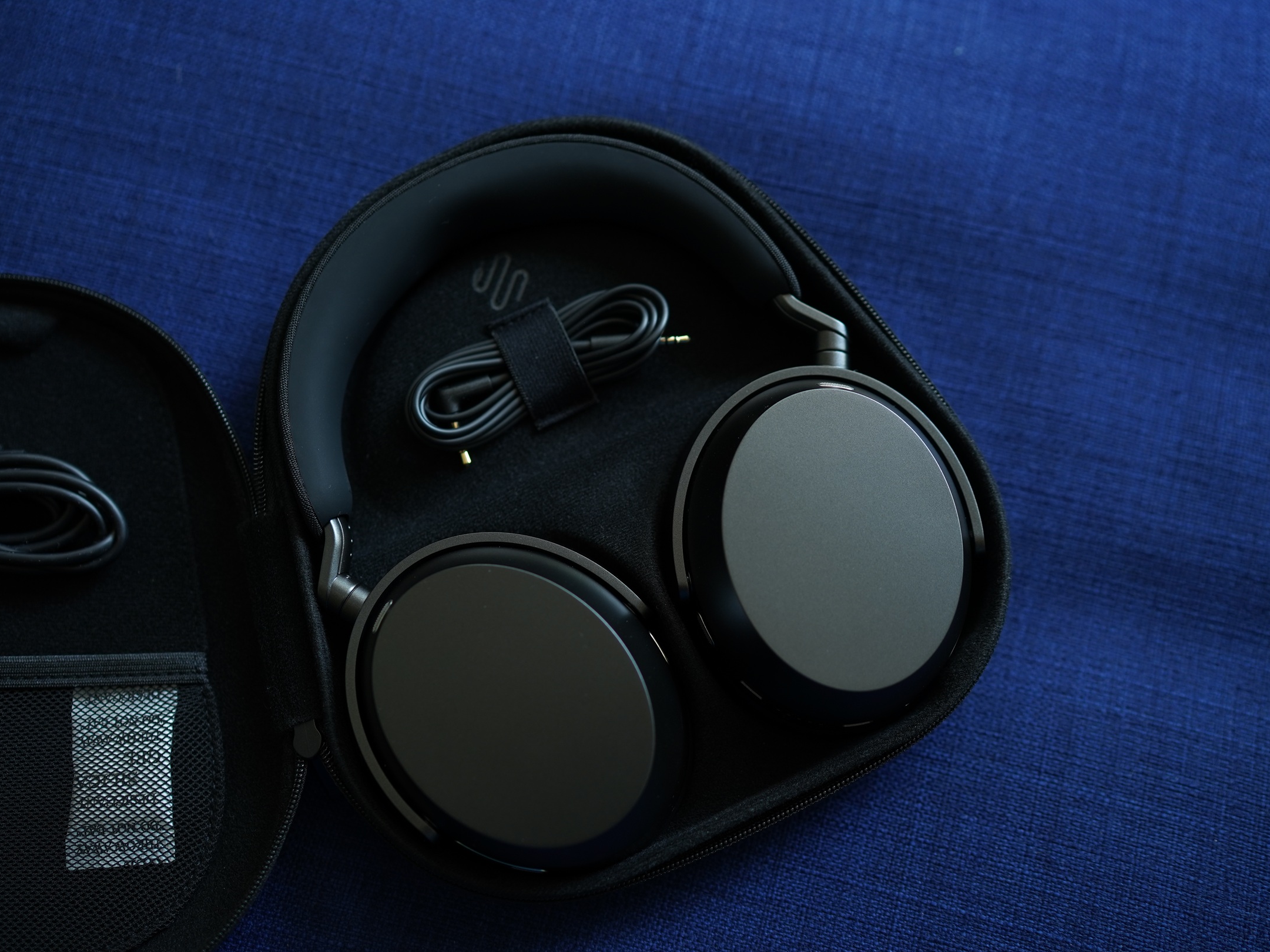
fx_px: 1394
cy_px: 477
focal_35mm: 38
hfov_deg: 49.0
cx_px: 620
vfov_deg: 37.7
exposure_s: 1/100
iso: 320
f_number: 2
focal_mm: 35
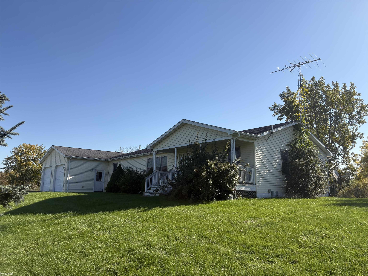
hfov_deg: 67.3
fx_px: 276
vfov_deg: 53.1
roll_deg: +0.0
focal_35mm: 26
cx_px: 184
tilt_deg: +9.9
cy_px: 138
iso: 50
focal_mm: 5.96
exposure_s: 1/3623
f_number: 1.6
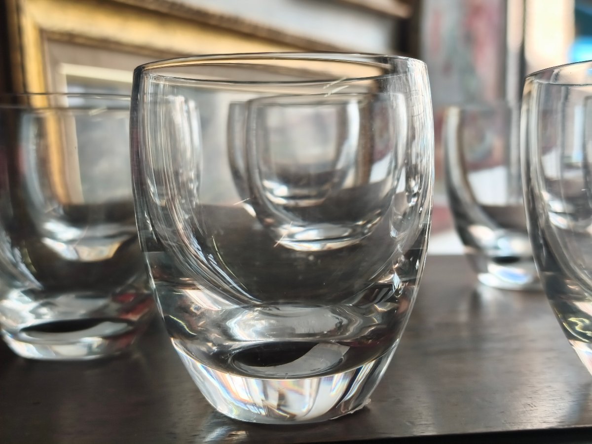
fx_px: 787
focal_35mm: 46
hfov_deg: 41.2
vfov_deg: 31.5
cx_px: 296
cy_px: 222
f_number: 1.7
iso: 50
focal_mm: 6.06
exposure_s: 1/110
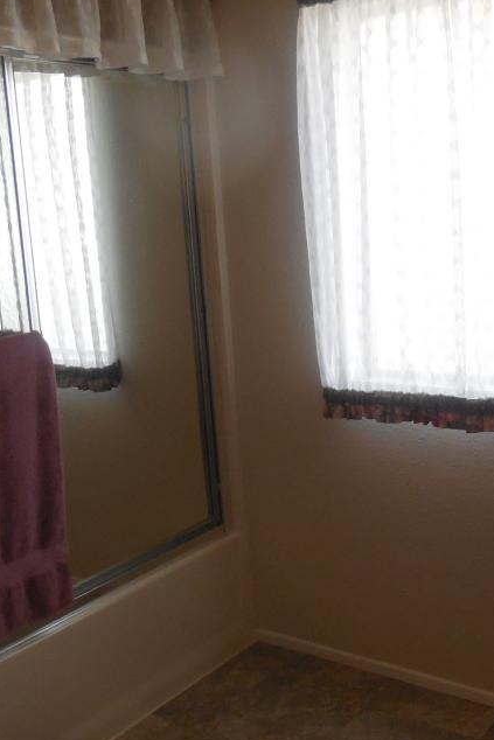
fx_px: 864
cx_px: 297
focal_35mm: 42
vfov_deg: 46.4
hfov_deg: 31.8
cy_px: 374
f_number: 3.1
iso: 450
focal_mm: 4.5
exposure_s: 1/250
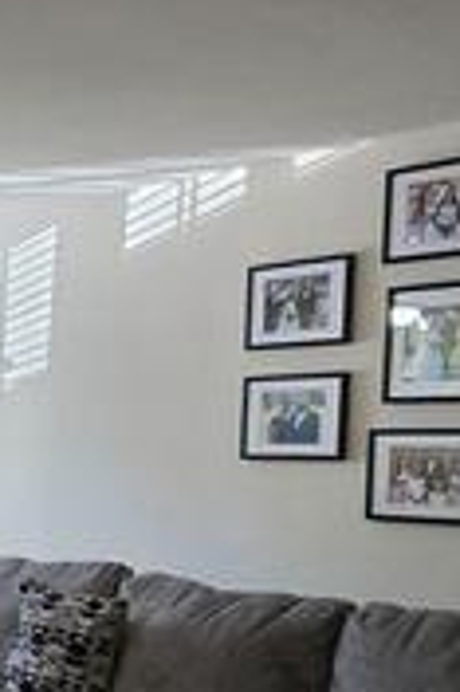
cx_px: -326
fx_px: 1133
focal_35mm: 59
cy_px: 531
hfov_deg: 18.7
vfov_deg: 33.2
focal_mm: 1.7
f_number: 2.2
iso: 400
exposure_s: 1/60
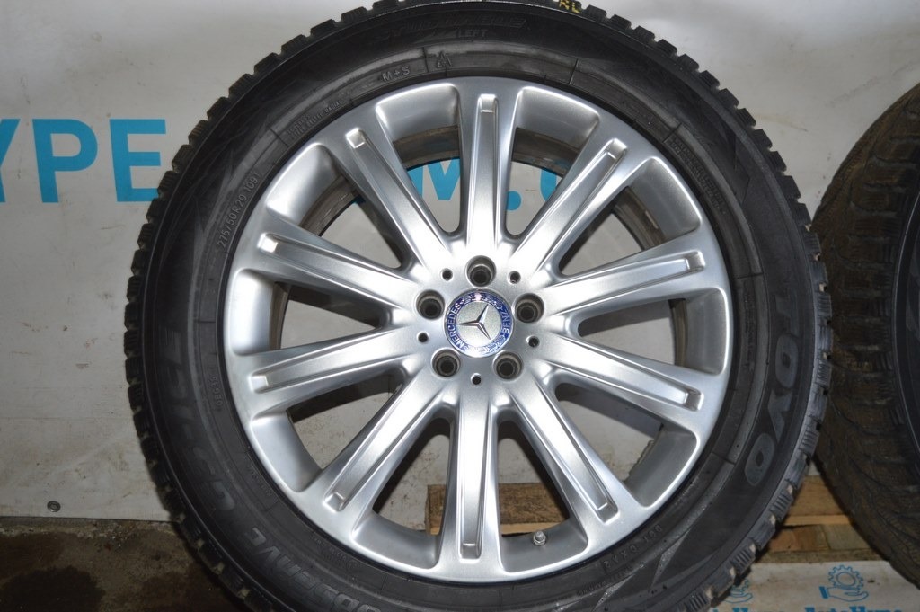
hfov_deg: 42.4
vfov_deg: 28.9
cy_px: 306
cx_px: 460
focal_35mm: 46
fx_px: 1187
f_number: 4.2
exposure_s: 1/60
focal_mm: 31
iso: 720
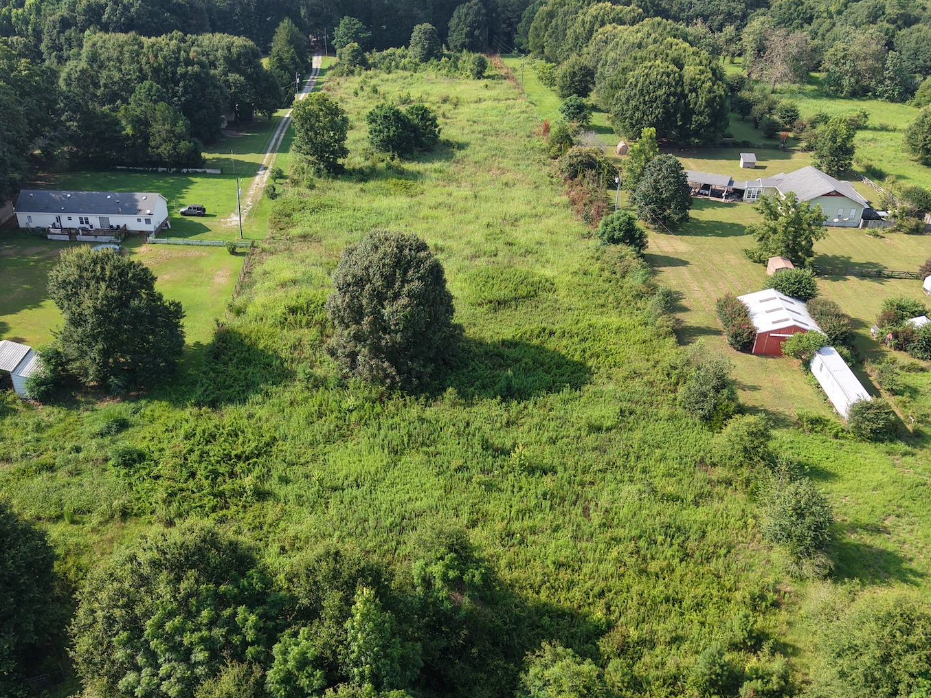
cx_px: 432
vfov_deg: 41.5
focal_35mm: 34
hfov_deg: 53.9
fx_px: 914
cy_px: 436
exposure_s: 1/1000
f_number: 1.8
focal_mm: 8.67
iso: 100
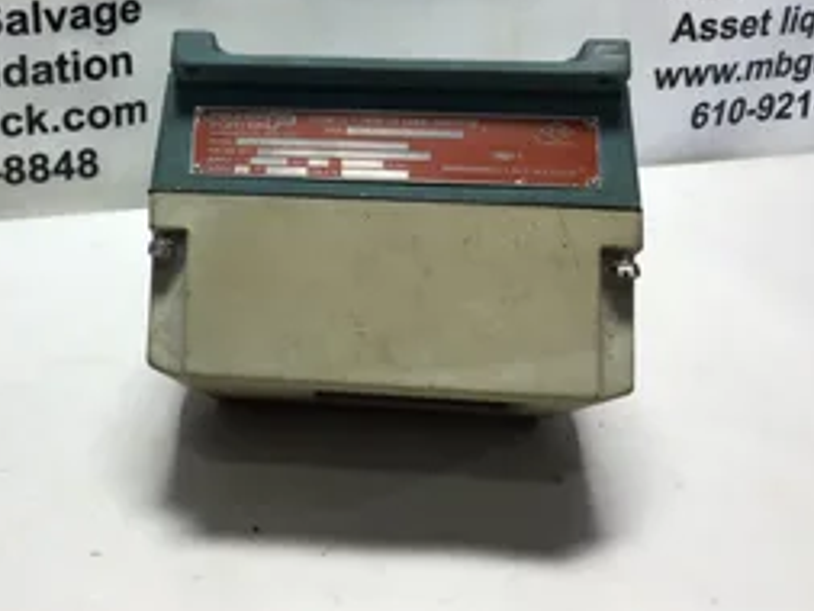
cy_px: 164
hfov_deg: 38.3
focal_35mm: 49
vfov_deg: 29.3
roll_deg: +1.4
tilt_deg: -22.7
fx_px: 1153
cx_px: 245
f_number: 2.4
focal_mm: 3.3
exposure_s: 1/120
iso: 25
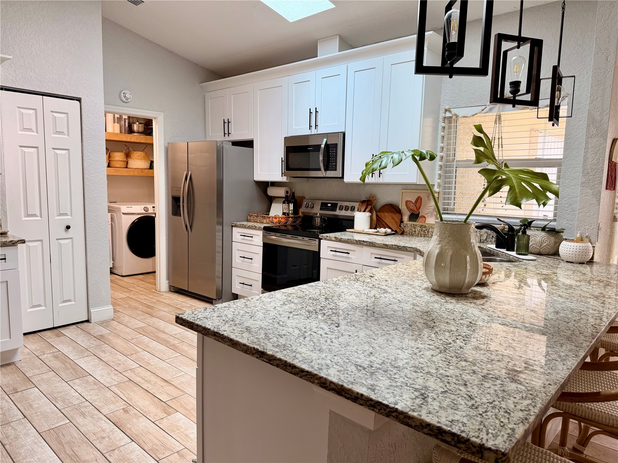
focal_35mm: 24
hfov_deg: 71.6
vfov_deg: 56.8
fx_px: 428
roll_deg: -0.5
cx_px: 309
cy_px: 232
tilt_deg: -6.5
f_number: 1.78
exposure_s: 1/120
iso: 100
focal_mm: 6.76
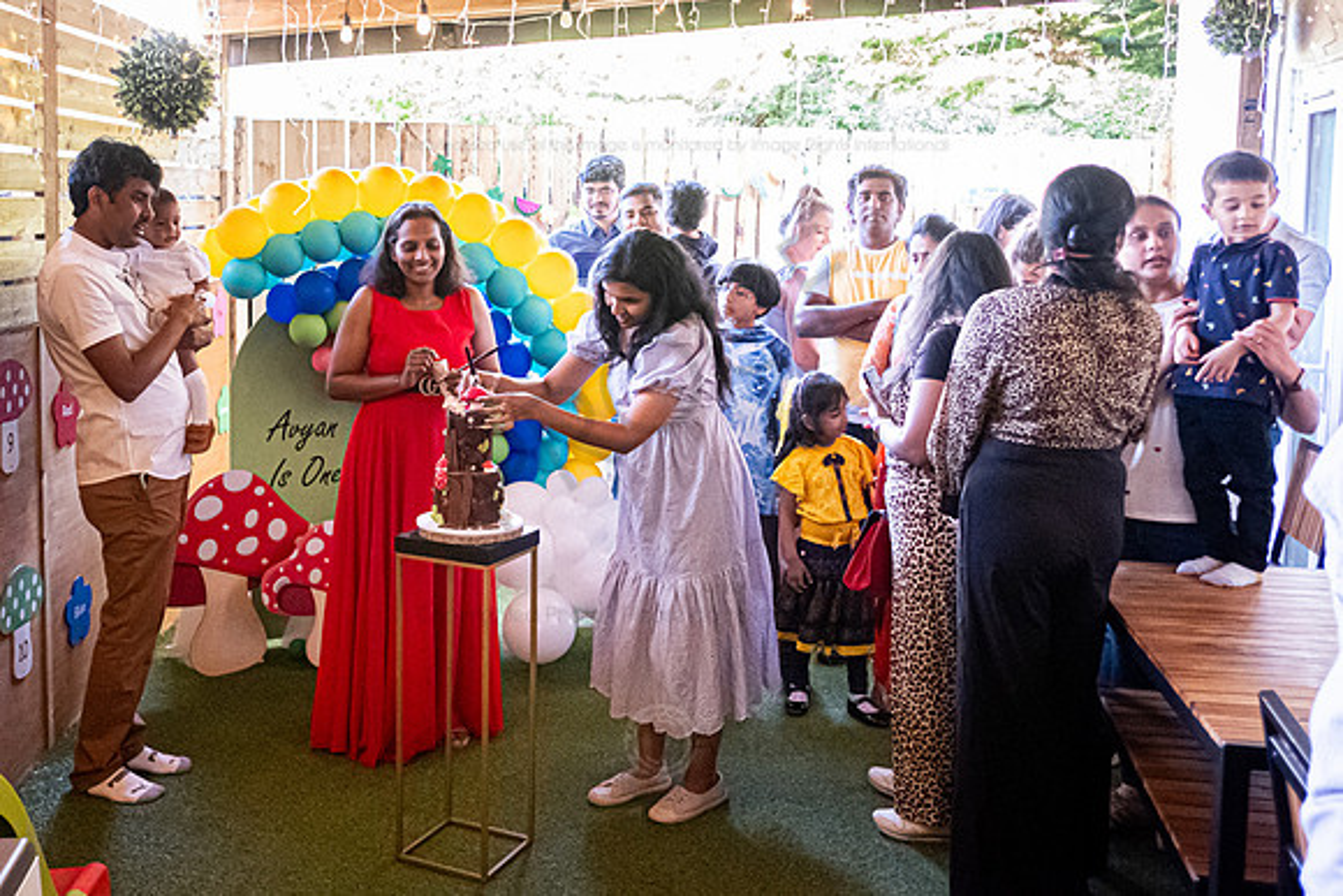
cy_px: 323
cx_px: 533
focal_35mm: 36
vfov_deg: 36.7
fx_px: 1341
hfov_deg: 52.8
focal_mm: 18
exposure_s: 1/250
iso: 5000
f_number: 2.2
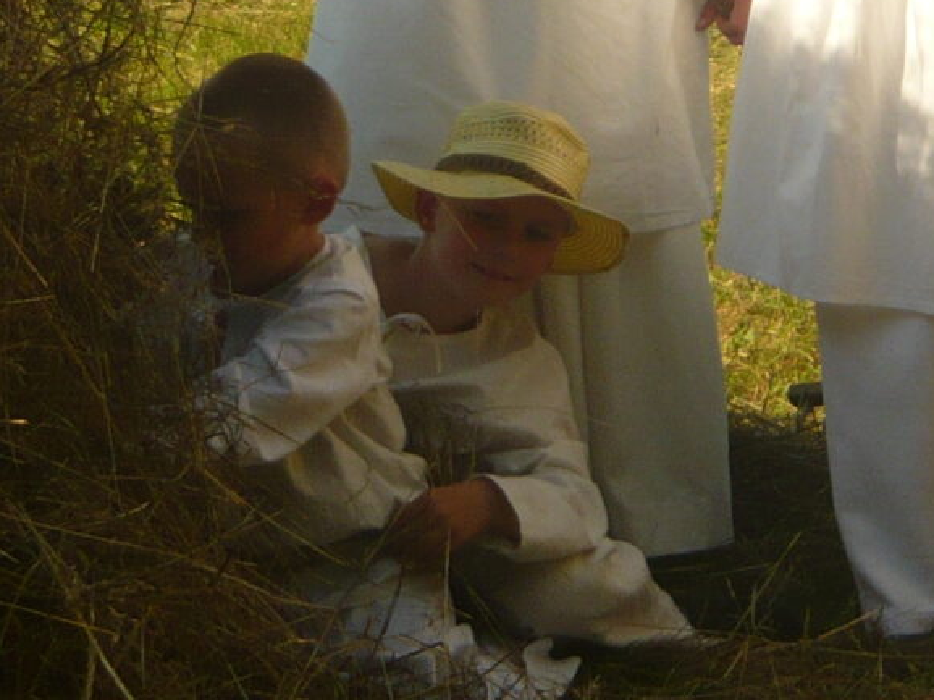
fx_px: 3156
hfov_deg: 16.5
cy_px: -231
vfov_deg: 12.2
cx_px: 903
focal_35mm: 117
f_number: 8
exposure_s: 1/200
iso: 100
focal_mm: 5.5
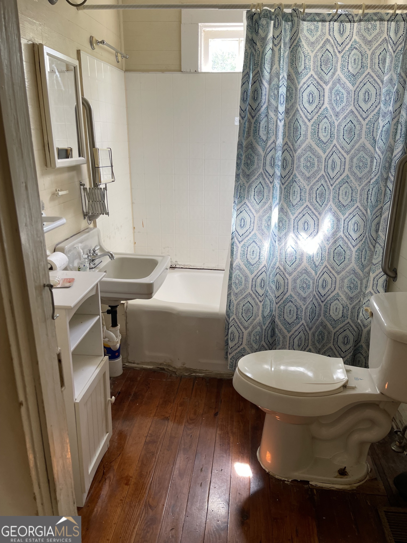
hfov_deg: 53.1
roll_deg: -0.5
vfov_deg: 67.3
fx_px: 408
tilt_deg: -17.2
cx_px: 204
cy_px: 272
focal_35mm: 26
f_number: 1.6
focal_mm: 5.1
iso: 100
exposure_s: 1/121
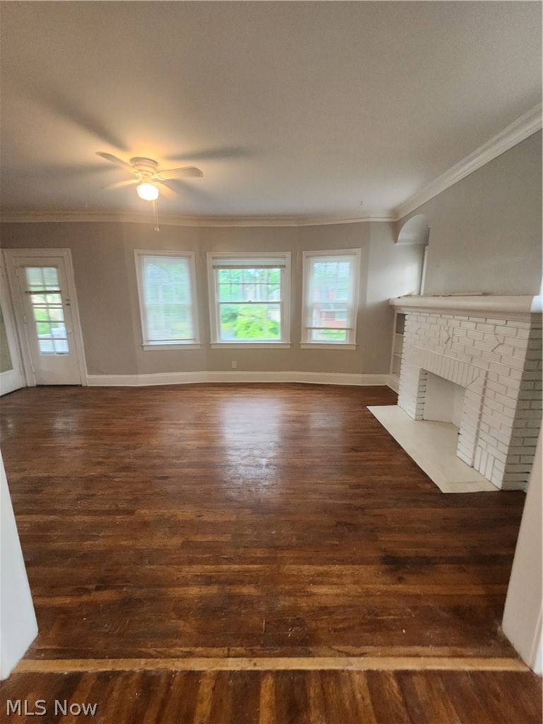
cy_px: 362
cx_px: 272
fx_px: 272
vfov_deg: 106.2
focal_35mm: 13
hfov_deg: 89.9
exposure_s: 1/60
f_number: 2.2
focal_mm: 2.2
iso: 400
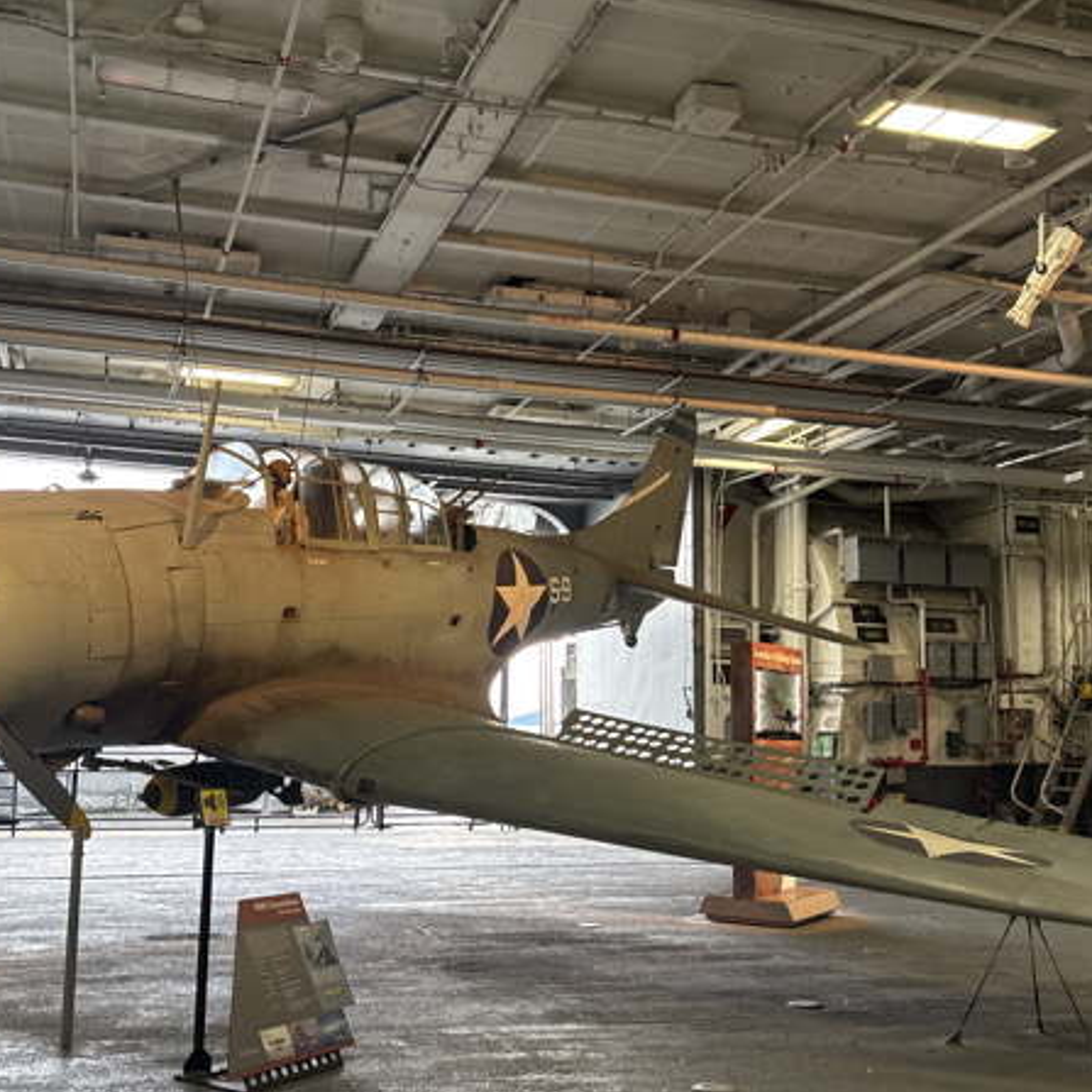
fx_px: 1285
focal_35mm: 36
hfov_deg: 45.9
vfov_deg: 46.0
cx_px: 471
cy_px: 600
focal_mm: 5.96
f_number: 1.6
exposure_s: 1/60
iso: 160
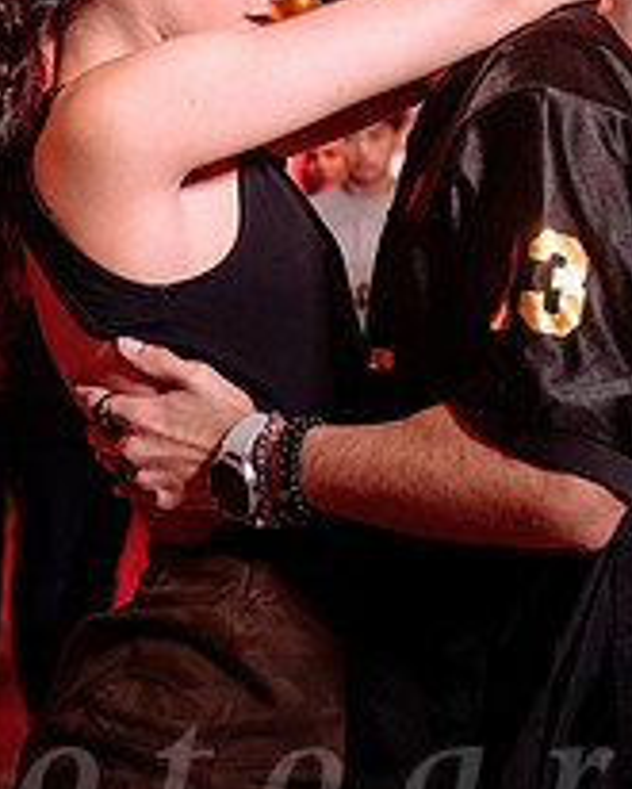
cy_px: 213
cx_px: 510
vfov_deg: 20.4
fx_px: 2173
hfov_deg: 16.4
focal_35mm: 93
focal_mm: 31
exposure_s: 1/125
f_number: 2.8
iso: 500
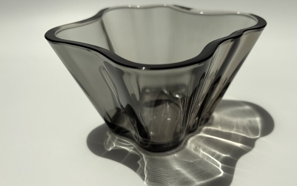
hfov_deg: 58.0
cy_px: 100
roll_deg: +0.8
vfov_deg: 38.3
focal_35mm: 33
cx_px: 164
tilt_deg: -29.3
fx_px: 267
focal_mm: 5.96
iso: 50
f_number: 1.6
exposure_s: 1/3279
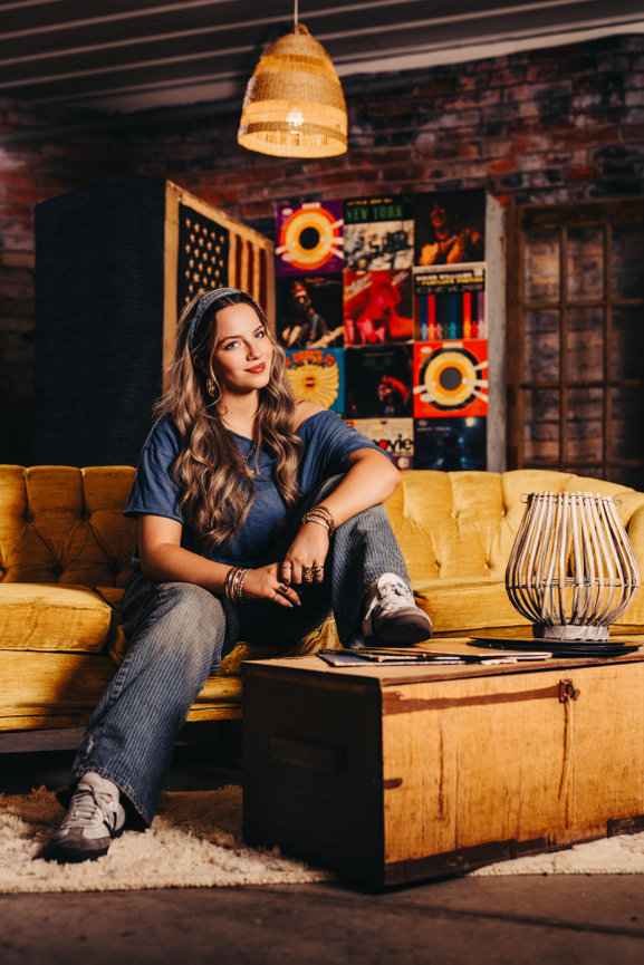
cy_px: 482
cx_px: 322
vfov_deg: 39.6
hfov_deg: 27.0
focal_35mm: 50
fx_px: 1341
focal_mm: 50
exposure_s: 1/500
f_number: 2.5
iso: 500
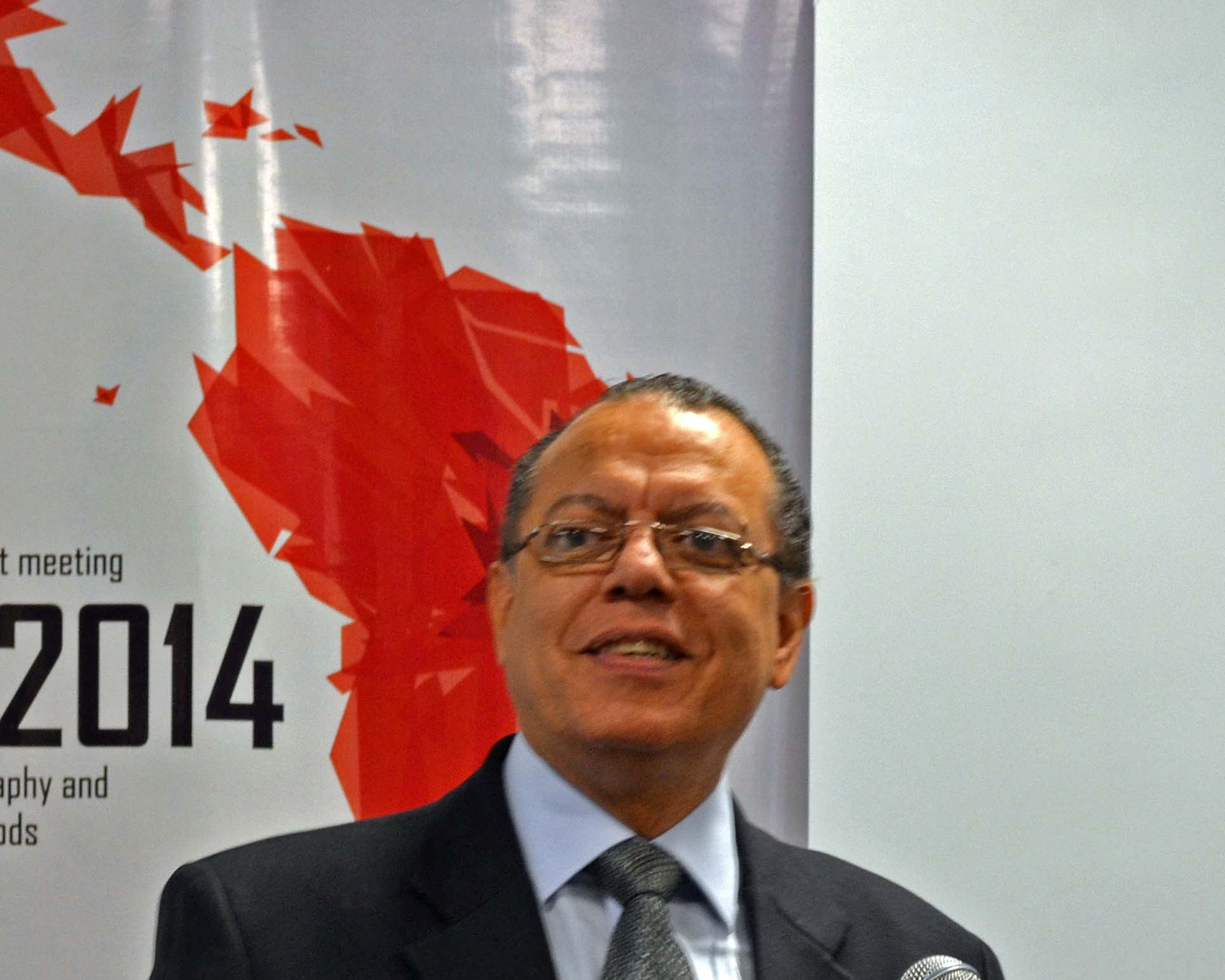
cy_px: 906
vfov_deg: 8.3
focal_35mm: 185
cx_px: 162
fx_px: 6712
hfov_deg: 10.4
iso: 400
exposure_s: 1/15
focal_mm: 55
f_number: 5.6
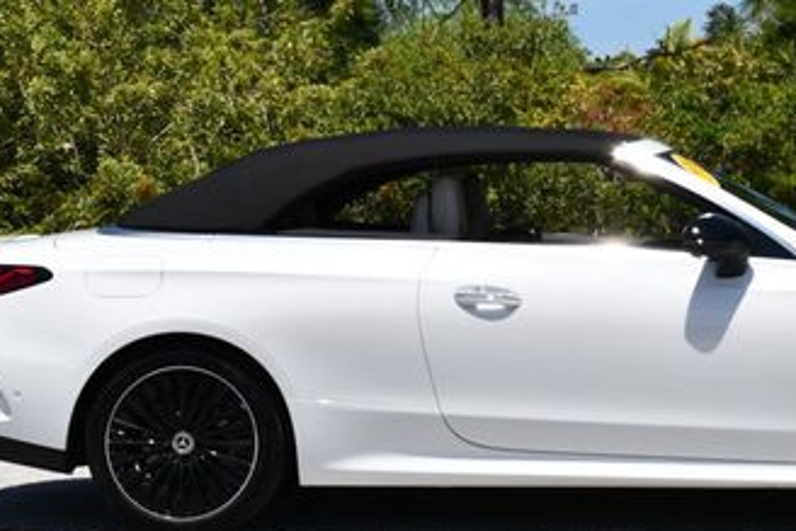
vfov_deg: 11.7
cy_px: 131
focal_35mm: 117
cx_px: 587
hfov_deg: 17.4
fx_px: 2588
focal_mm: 30
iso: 100
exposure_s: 1/320
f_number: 9
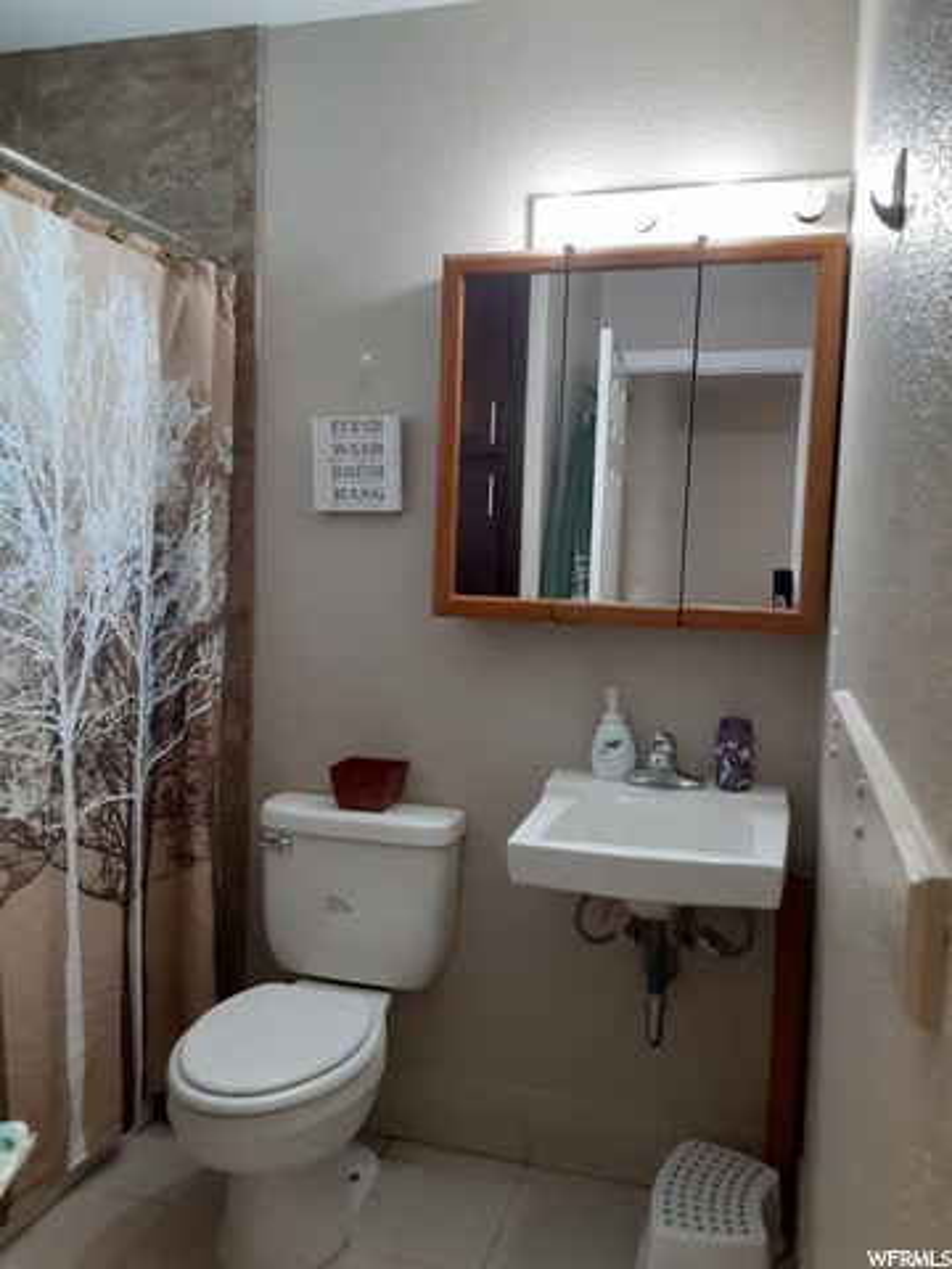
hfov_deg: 51.4
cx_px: 476
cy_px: 634
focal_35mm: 27
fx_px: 990
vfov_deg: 65.3
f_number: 1.9
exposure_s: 1/60
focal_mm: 2.91
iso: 250
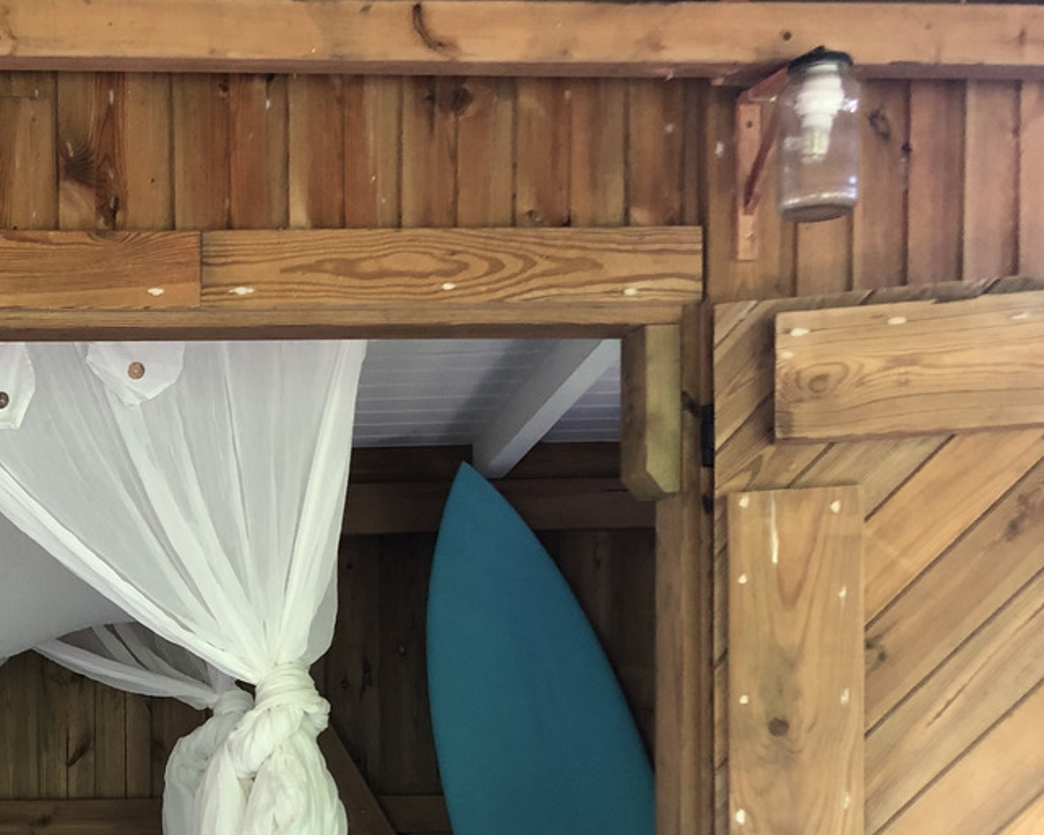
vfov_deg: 21.4
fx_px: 2100
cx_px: -86
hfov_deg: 25.9
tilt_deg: -3.2
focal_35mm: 68
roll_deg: +1.7
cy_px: 898
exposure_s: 1/30
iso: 40
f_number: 1.8
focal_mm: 4
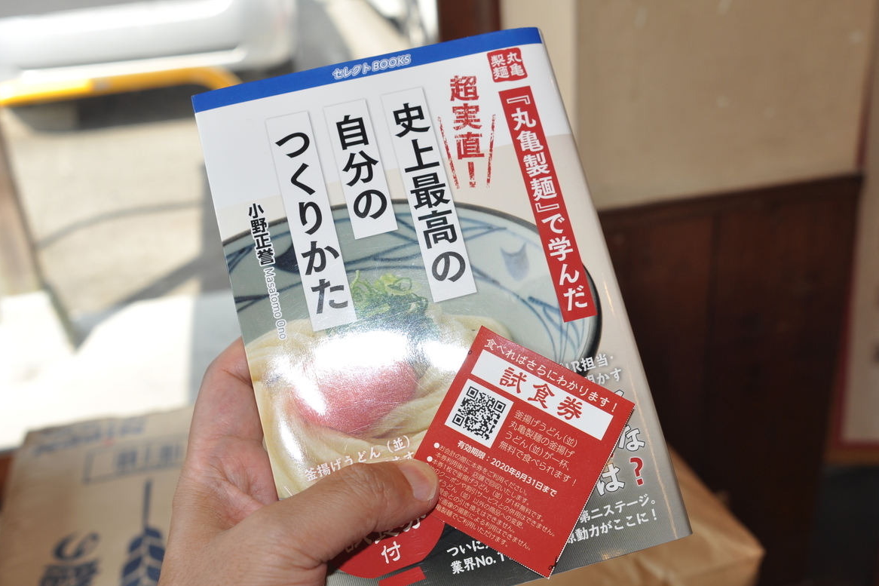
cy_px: 288
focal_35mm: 37
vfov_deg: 35.9
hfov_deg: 51.9
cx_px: 445
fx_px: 903
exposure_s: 1/200
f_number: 7.1
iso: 200
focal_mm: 24
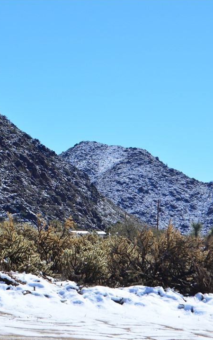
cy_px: 170
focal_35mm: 127
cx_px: 69
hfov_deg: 10.3
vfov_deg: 16.5
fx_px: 1176
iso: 200
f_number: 11
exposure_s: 1/500
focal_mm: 55
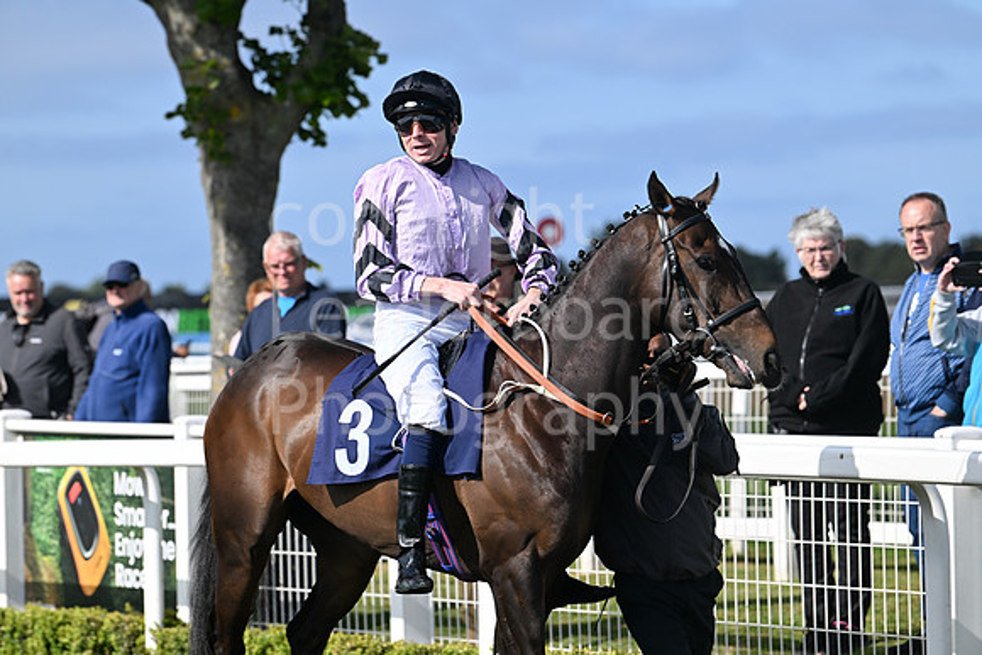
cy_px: 328
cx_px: 491
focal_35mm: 200
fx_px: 5457
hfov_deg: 10.3
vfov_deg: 6.9
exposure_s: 1/2000
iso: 400
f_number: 6.3
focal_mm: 200
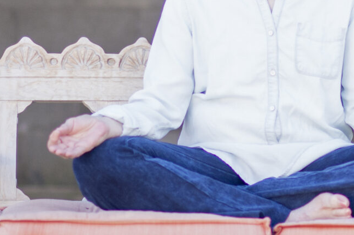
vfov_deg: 4.1
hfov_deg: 6.1
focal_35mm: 336
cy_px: 26
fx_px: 3301
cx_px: 273
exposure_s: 1/4000
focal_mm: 85
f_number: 1.4
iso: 800
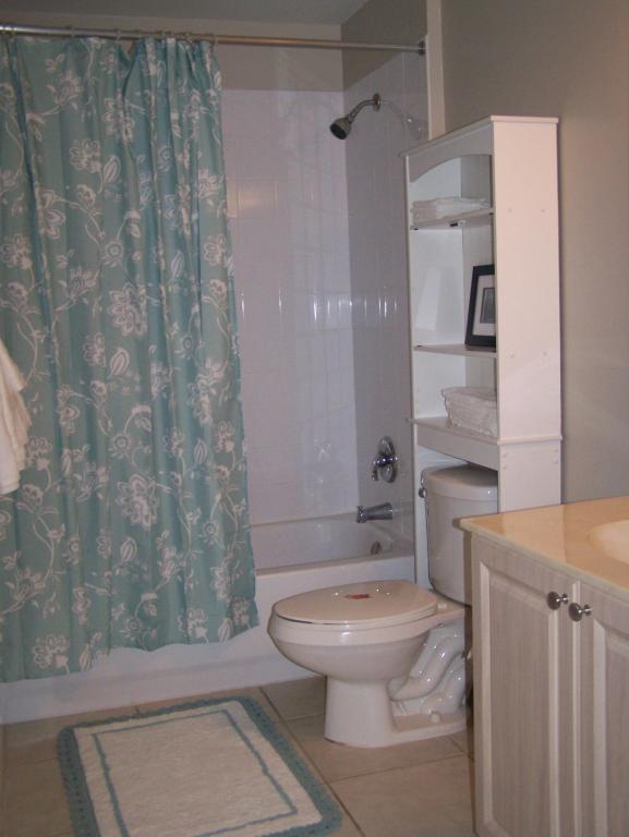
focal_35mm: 38
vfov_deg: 48.9
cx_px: 314
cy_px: 418
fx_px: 920
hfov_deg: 37.8
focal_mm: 6.3
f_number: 2.8
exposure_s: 1/60
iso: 160
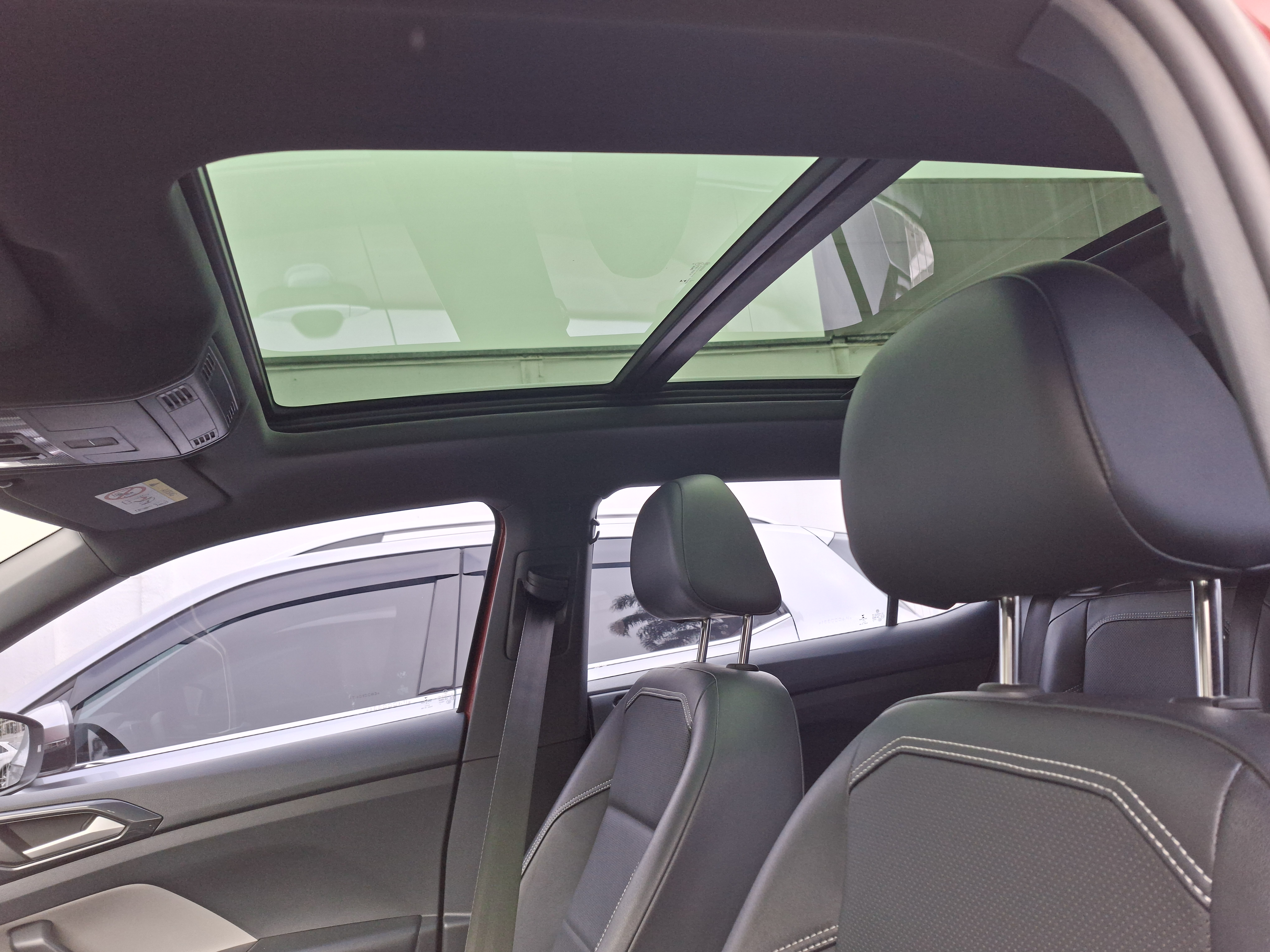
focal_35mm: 23
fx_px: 844
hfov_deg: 73.9
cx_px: 635
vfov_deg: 58.9
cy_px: 476
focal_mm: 5.54
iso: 80
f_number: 1.8
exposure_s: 1/120
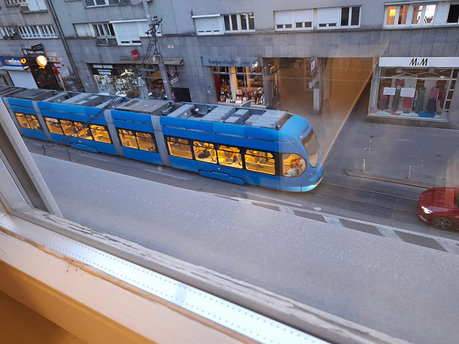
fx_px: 331
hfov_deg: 69.4
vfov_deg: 54.9
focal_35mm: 25
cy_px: 172
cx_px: 230
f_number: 2
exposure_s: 1/33
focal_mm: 4.6
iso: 320
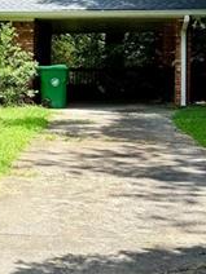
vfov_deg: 22.3
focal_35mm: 87
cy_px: 78
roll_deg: -0.6
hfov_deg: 15.4
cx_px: -124
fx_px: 690
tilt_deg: -1.8
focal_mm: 6.76
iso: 80
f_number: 1.78
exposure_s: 1/2053
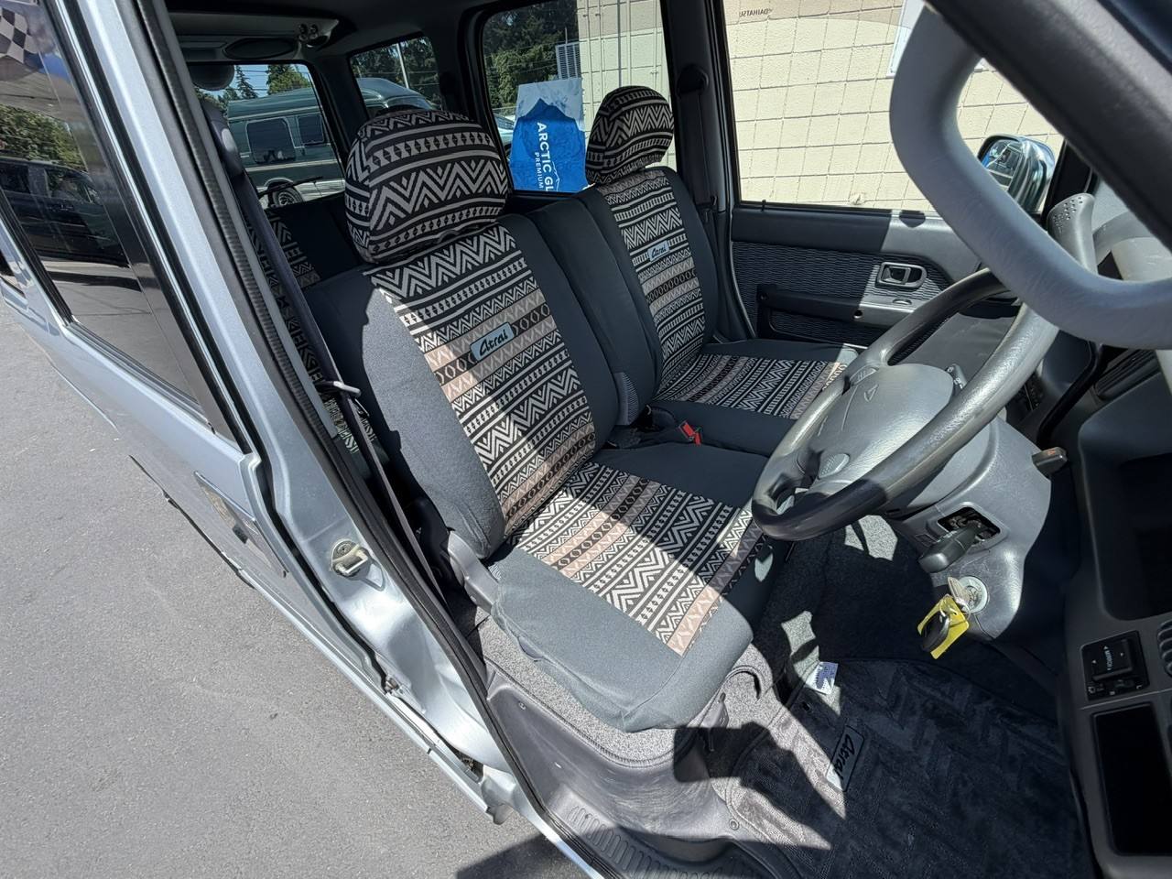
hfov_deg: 102.1
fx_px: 474
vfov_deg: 85.7
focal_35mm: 14
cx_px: 586
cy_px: 440
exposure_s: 1/518
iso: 40
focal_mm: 2.22
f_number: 2.2
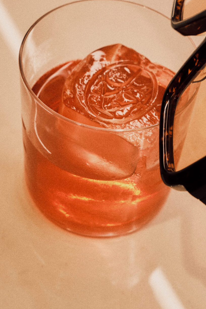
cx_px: 191
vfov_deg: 27.7
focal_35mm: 73
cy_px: 177
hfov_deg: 18.3
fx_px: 627
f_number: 5
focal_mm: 23
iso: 500
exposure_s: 1/160
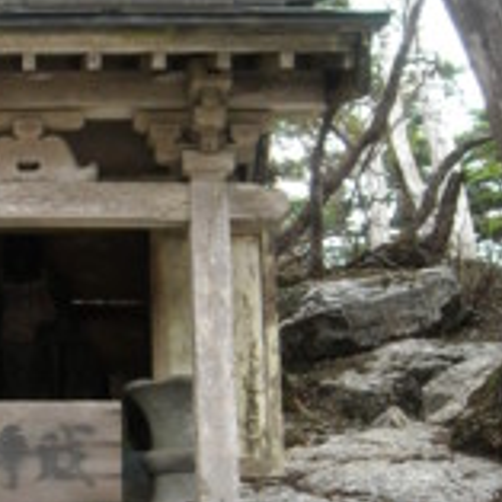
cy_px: 349
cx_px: 6
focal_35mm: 89
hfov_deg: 19.0
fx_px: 1460
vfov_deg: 19.4
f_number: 2.8
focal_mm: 5.7
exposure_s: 1/184
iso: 218
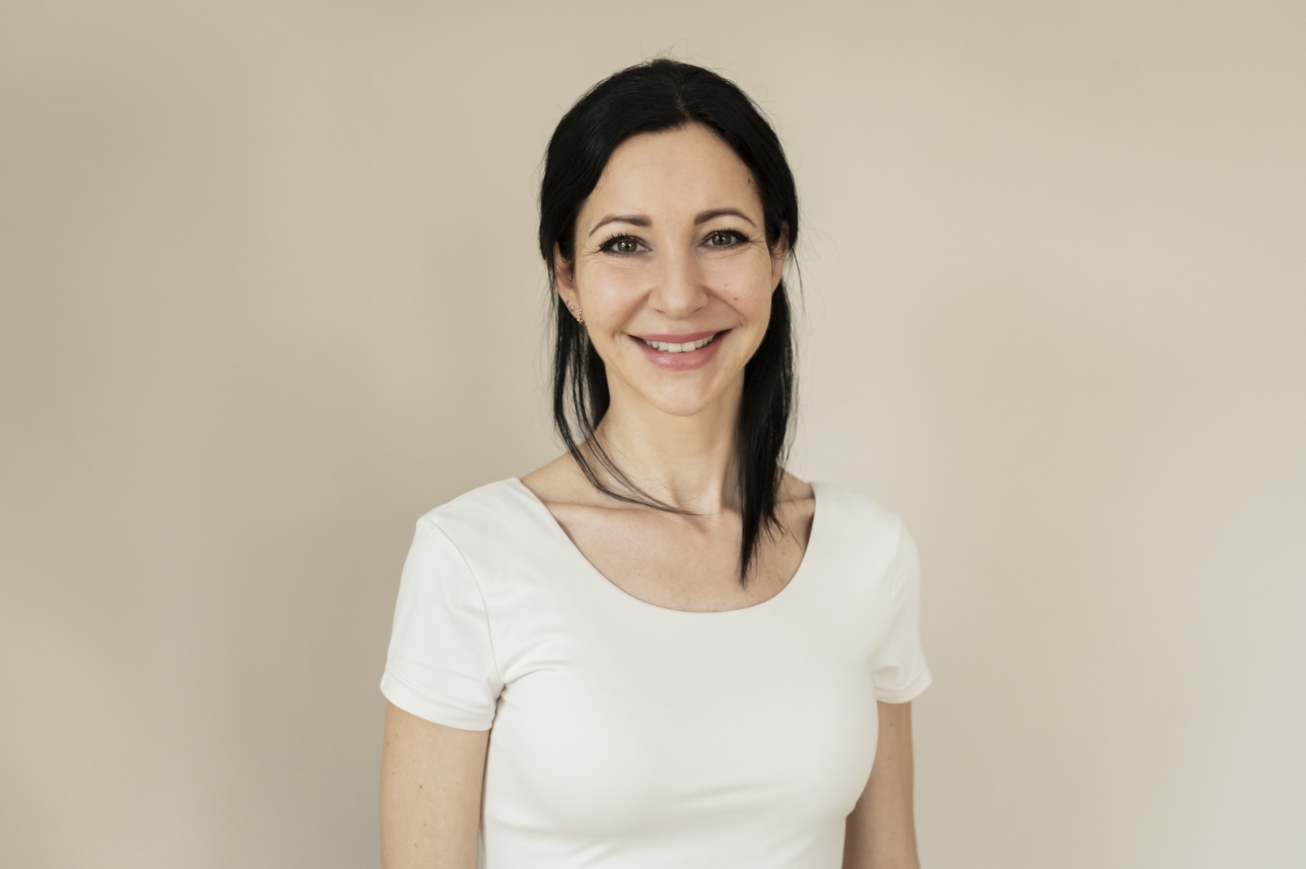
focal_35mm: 35
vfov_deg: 37.8
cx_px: 653
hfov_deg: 54.5
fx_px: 1269
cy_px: 434
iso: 1600
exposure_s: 1/200
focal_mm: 35
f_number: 3.2
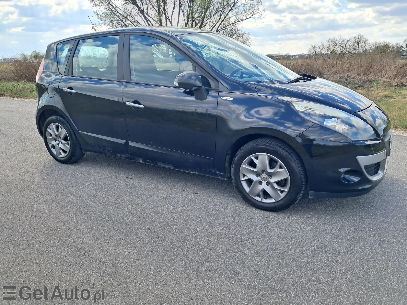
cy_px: 152
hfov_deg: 65.3
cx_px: 204
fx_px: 317
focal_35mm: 27
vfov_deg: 51.4
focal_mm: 4
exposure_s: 1/259
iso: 50
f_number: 1.8
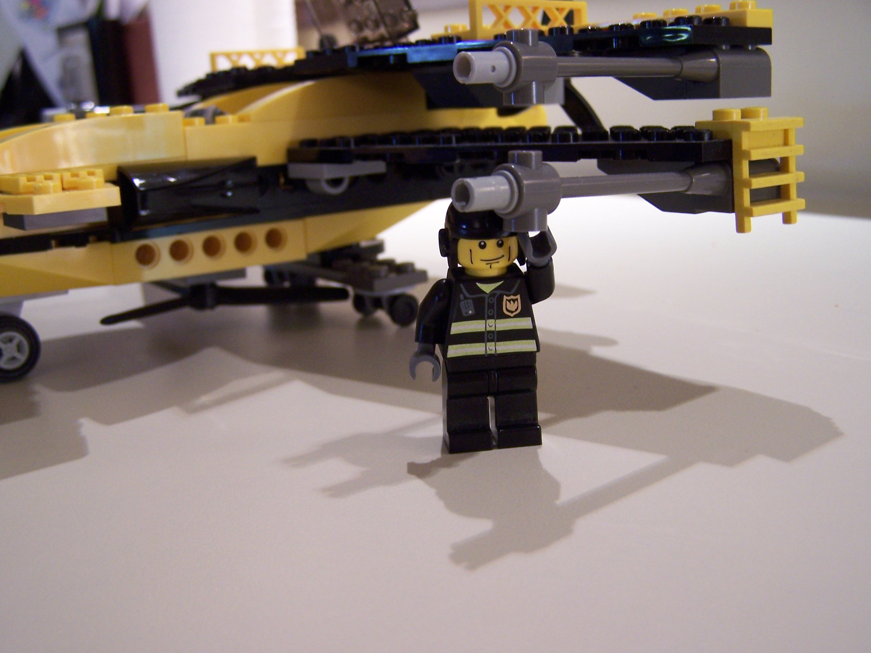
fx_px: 956
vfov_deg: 37.7
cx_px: 436
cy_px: 326
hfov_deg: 49.0
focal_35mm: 38
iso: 140
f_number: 2.8
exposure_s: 1/15
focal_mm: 6.3
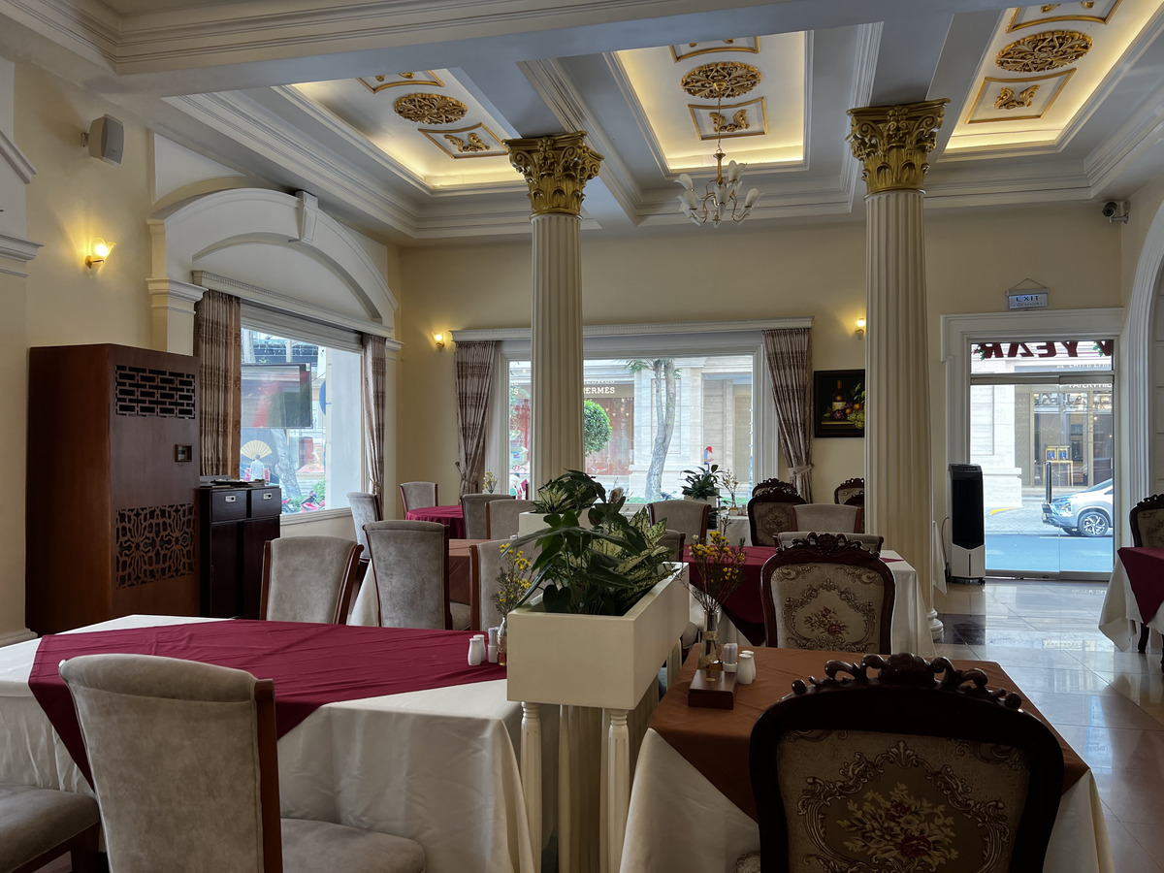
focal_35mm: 26
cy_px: 436
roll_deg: +1.0
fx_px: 874
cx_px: 582
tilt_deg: +0.5
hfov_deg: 67.3
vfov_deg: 53.1
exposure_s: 1/100
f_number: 1.5
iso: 50
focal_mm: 5.7
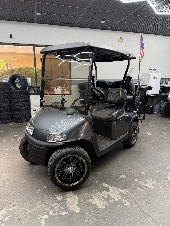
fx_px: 157
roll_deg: -0.8
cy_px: 113
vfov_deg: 71.6
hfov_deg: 56.8
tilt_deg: -11.9
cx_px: 85
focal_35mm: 24
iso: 200
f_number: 1.78
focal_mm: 6.76
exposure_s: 1/105
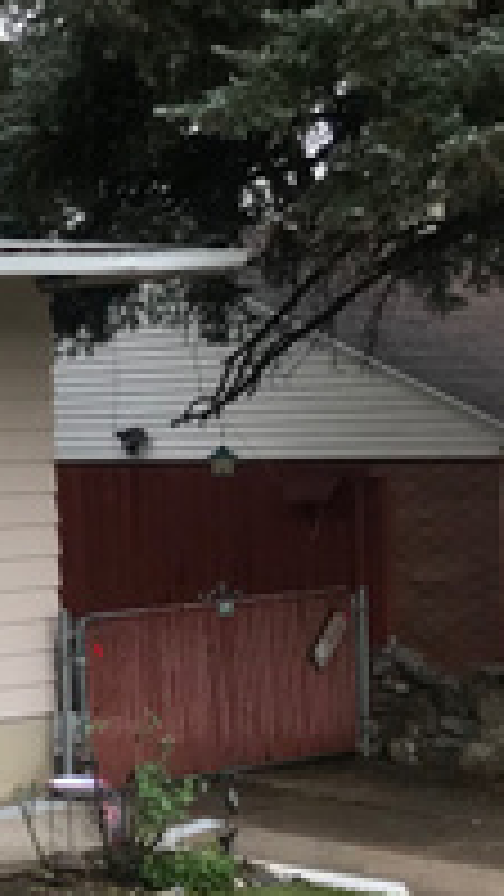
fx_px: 2327
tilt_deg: -1.2
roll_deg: +1.5
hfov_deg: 10.8
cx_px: -652
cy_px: 513
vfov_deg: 21.8
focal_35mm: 98
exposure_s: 1/120
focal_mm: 3.99
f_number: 1.8
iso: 25
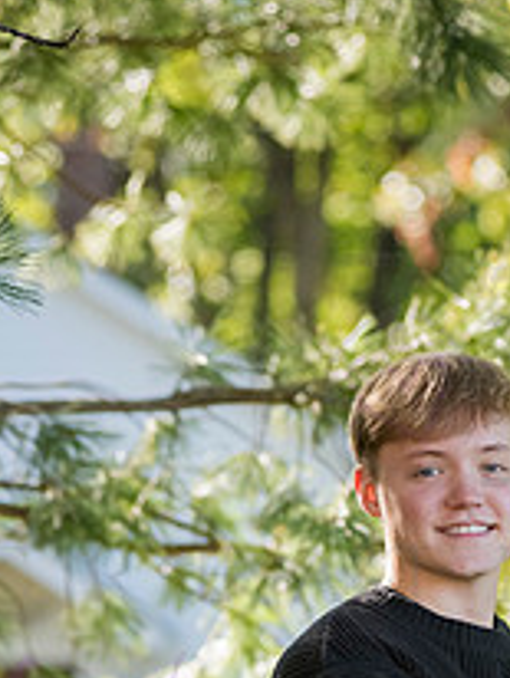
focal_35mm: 252
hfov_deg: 5.9
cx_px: 411
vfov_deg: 7.8
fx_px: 4940
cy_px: 691
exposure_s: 1/800
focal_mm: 120
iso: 800
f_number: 4
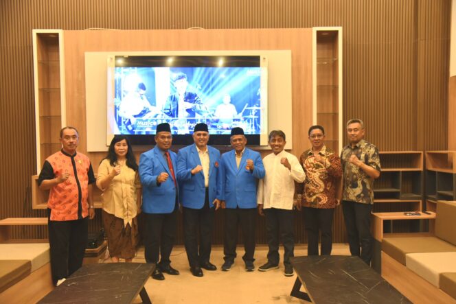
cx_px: 228
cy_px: 152
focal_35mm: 31
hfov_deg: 60.3
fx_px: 393
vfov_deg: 42.3
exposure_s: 1/60.2
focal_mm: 31
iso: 1000
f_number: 4
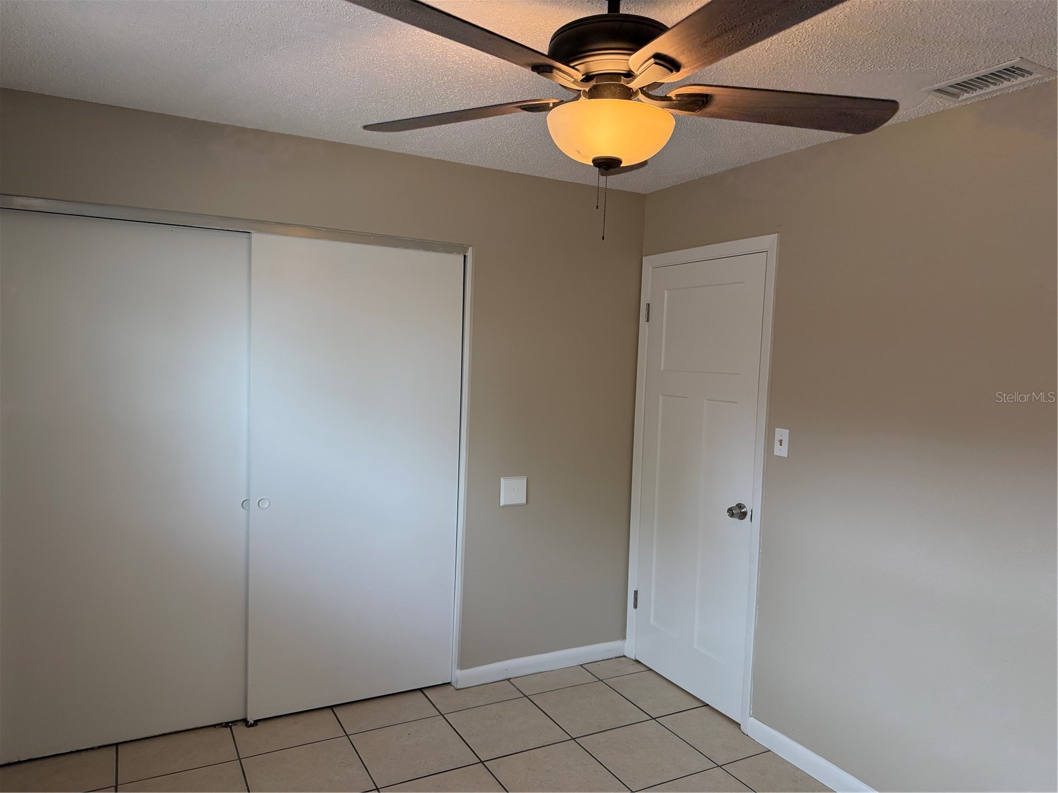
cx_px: 529
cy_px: 396
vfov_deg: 56.8
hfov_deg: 71.6
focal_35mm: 24
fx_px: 734
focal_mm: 6.76
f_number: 1.78
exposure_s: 1/238
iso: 200
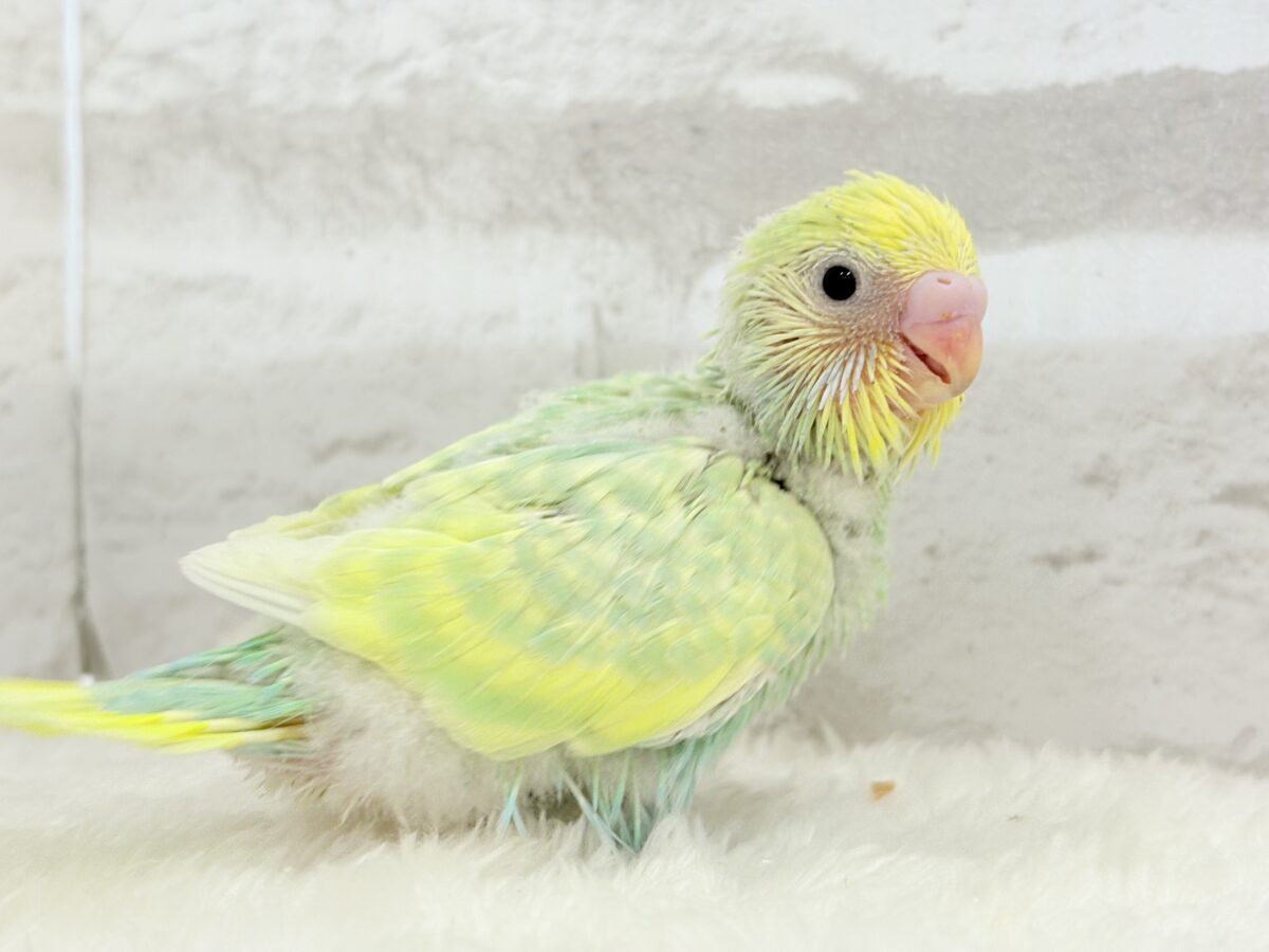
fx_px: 1906
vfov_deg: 28.0
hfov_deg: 36.8
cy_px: 476
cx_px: 634
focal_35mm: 52
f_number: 1.6
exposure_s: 1/100
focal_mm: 5.96
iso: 50
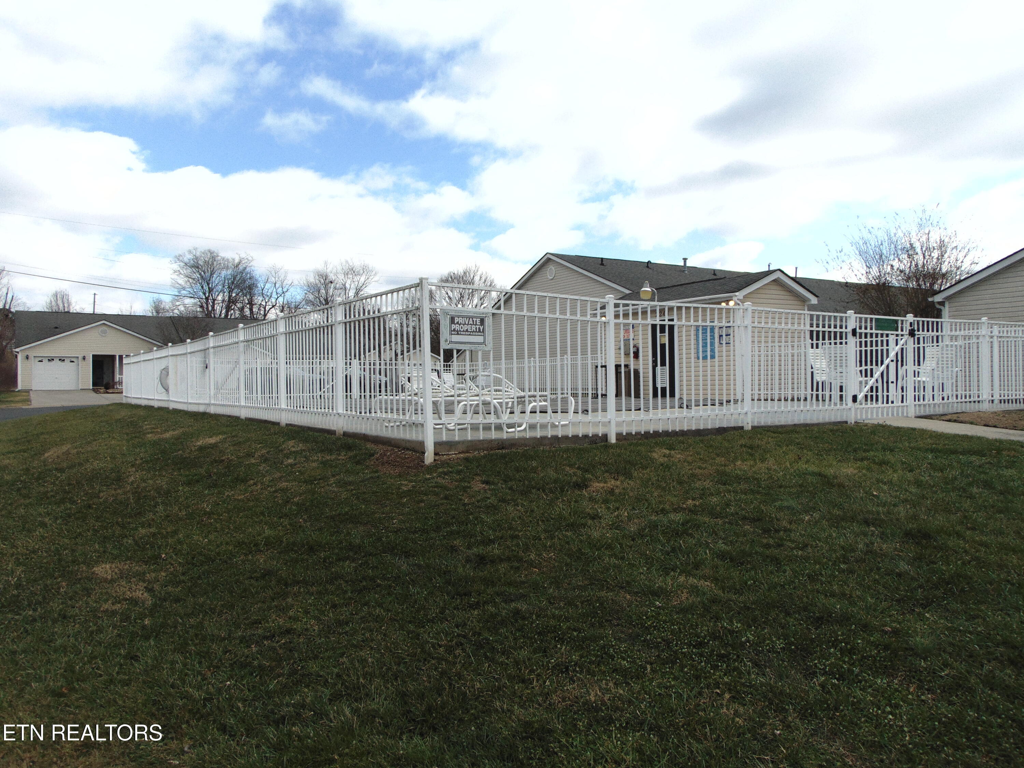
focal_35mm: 25
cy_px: 384
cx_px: 512
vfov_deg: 54.9
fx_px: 740
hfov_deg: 69.4
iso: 80
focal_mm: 4.5
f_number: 7.7
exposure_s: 1/250
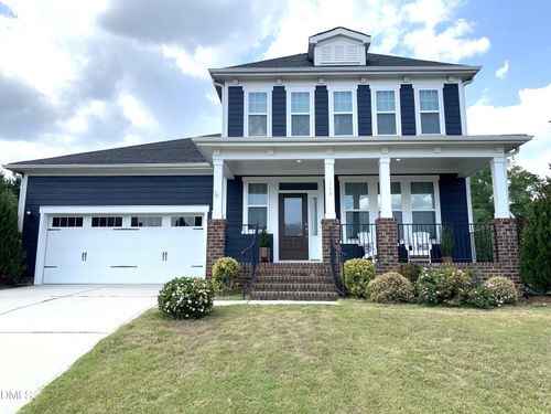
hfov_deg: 67.3
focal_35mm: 26
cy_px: 207
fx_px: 414
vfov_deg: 53.1
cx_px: 276
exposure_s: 1/1560
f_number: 1.8
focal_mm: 4.25
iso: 25
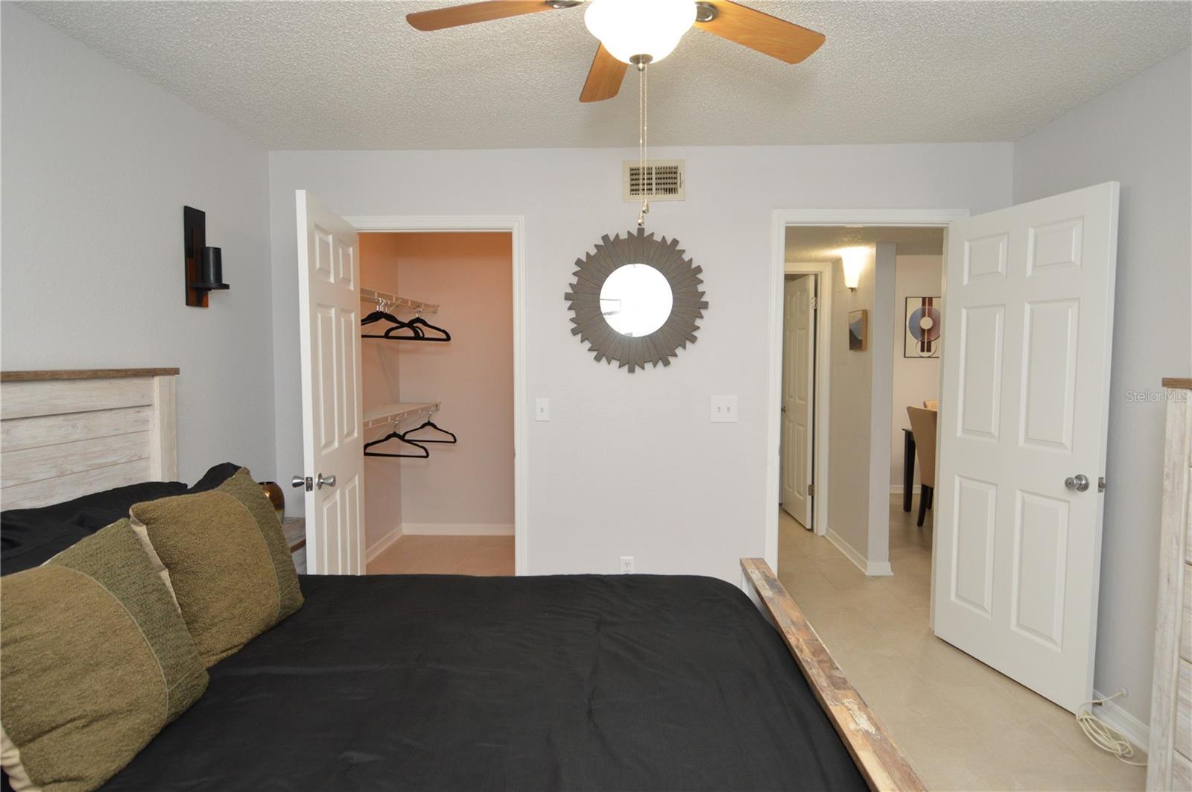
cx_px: 596
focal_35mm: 18
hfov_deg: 90.1
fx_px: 595
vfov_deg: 67.3
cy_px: 396
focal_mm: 12
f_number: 4
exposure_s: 1/60
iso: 450
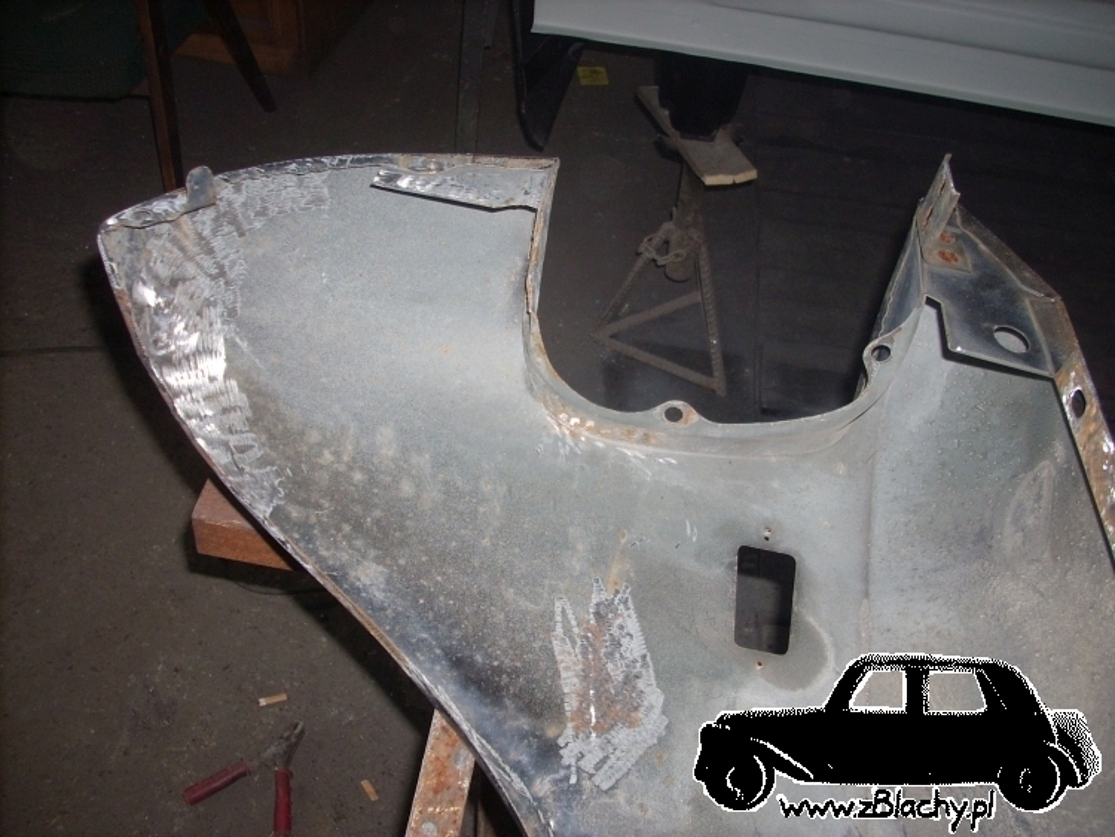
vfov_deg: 38.7
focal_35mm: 37
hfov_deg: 50.1
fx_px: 1192
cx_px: 558
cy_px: 418
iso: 100
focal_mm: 6.2
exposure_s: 1/60
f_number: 2.8
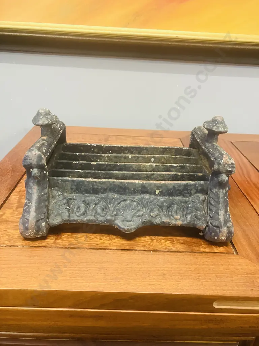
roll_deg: -2.4
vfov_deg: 63.4
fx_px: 279
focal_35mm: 28
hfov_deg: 49.7
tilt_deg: -24.8
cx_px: 130
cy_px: 173
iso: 320
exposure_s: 1/50
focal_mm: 3.99
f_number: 1.8
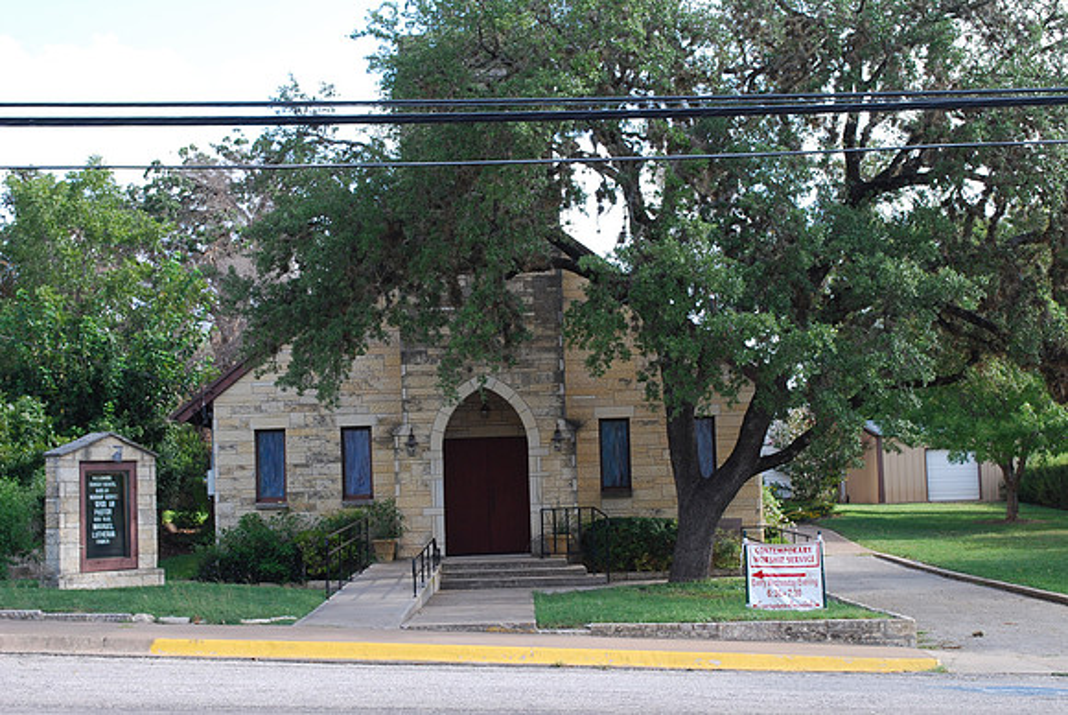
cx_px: 534
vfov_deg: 22.7
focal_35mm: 60
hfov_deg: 33.4
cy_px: 358
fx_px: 1782
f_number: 9
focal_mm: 40
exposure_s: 1/100
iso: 200
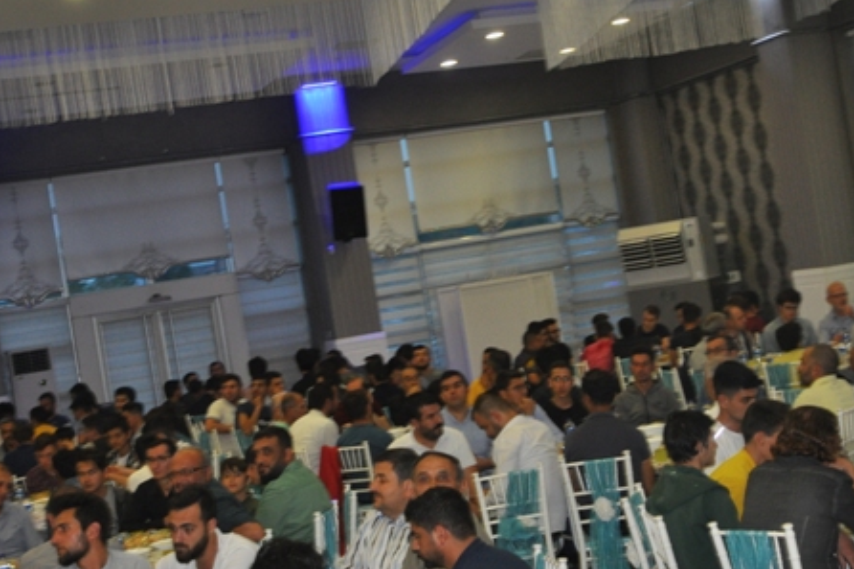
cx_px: 463
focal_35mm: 67
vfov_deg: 20.4
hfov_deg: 30.2
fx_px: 1582
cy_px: 279
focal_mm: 31
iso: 800
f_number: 4
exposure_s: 1/60
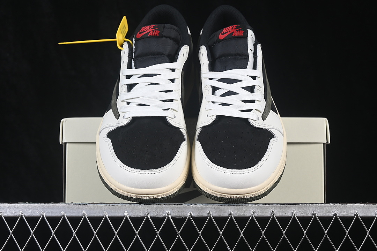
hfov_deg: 27.0
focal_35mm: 75
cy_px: 126
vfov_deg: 18.2
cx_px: 188
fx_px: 785
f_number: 8
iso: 160
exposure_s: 1/80
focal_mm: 50
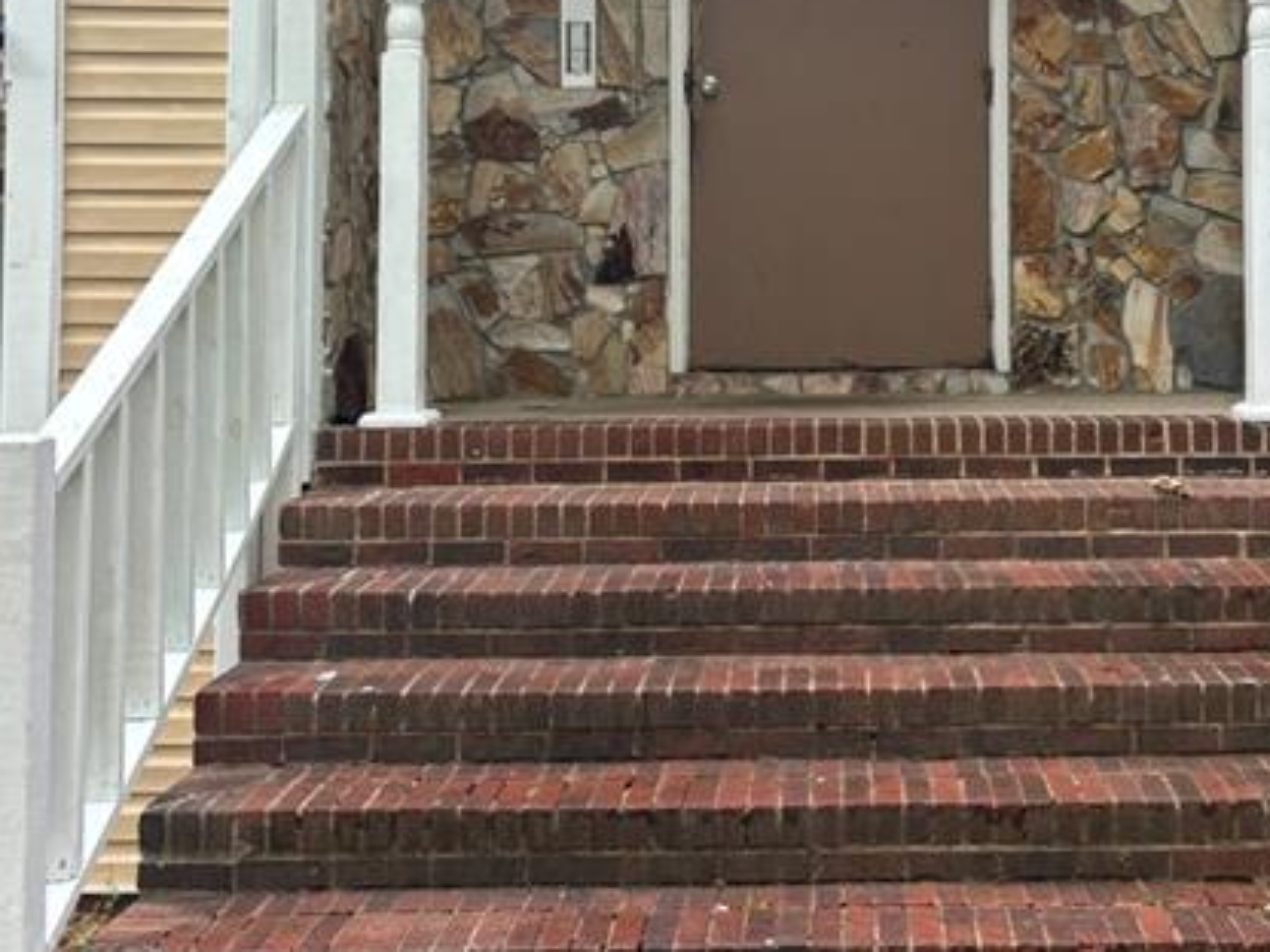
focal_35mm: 48
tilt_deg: +2.6
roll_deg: -0.9
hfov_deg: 39.2
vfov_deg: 29.6
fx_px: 1761
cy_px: 198
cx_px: 852
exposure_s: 1/153
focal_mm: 5.96
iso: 40
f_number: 1.6
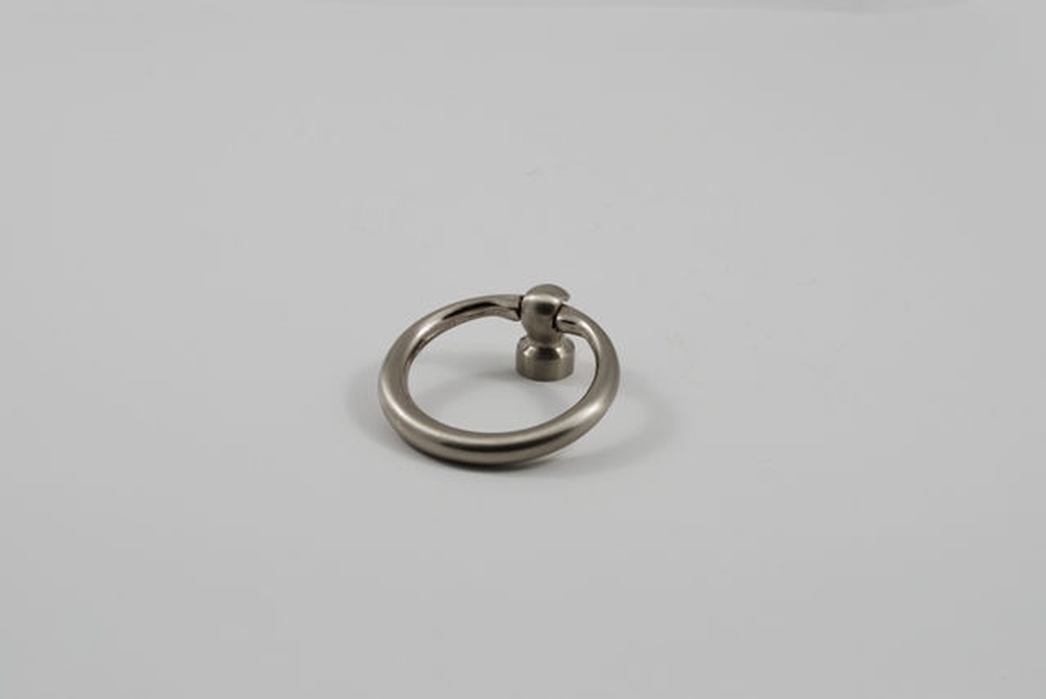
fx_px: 1919
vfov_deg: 20.7
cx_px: 523
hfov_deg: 30.5
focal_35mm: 66
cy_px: 350
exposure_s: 1/4
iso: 100
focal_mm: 44
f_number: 18
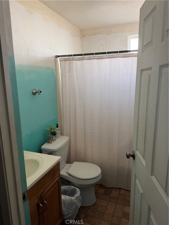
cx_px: 84
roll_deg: +1.1
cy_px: 112
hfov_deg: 56.8
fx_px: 156
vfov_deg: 71.6
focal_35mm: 24
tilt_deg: -12.2
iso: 200
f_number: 1.78
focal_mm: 6.76
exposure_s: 1/60
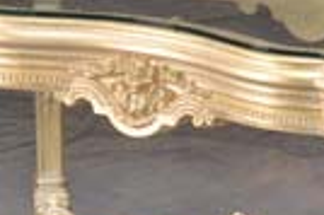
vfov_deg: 4.4
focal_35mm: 309
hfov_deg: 6.7
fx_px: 2776
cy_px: 145
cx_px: 215
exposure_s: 1/100
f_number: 16
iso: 400
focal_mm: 55
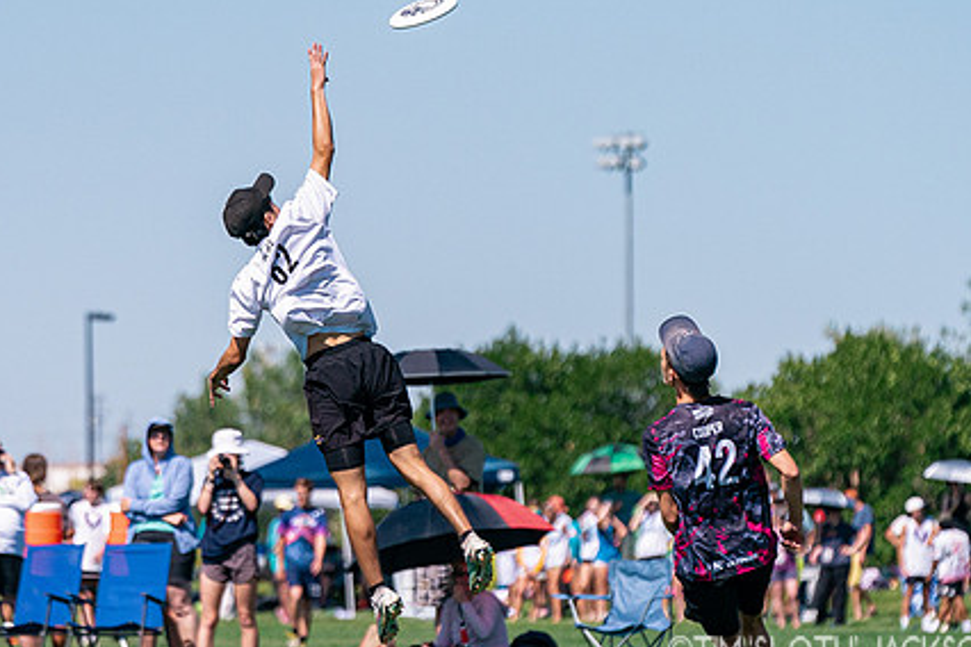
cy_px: 244
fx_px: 11489
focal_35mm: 426
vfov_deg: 3.2
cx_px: 418
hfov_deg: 4.8
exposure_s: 1/10000
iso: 640
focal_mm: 200
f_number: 4
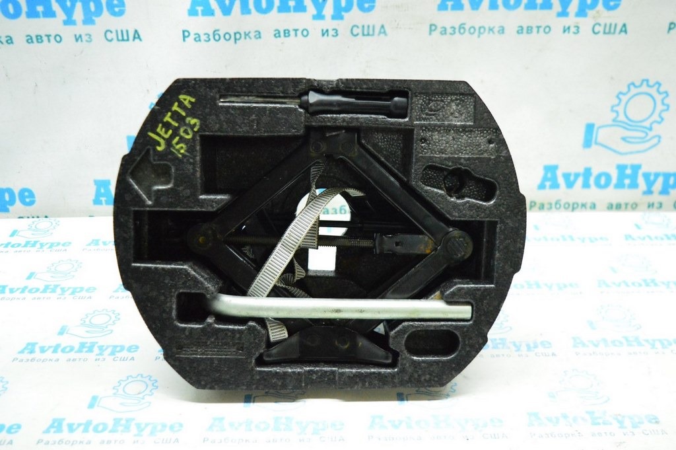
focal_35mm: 39
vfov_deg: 34.2
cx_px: 338
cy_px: 225
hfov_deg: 49.6
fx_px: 732
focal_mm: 26
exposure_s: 1/250
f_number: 4
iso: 6400
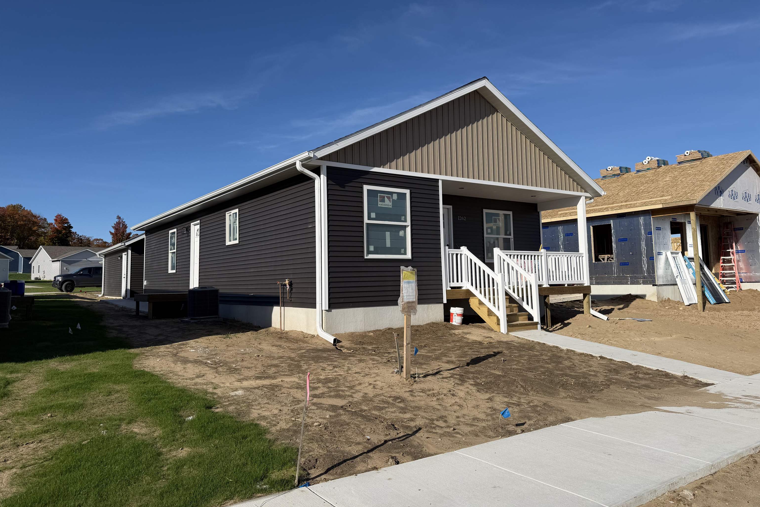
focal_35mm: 25
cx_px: 380
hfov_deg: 71.5
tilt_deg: +5.6
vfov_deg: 51.2
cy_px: 230
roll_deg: +1.4
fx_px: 528
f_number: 1.78
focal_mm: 6.76
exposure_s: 1/6711
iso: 80
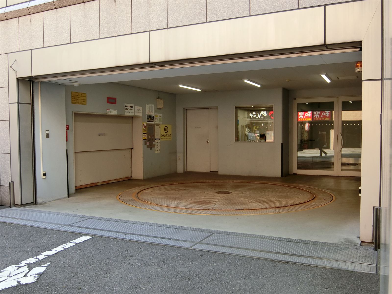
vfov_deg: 41.8
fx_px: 385
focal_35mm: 34
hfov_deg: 54.0
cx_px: 196
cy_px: 147
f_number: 3.4
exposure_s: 1/125
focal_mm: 7.2
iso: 160
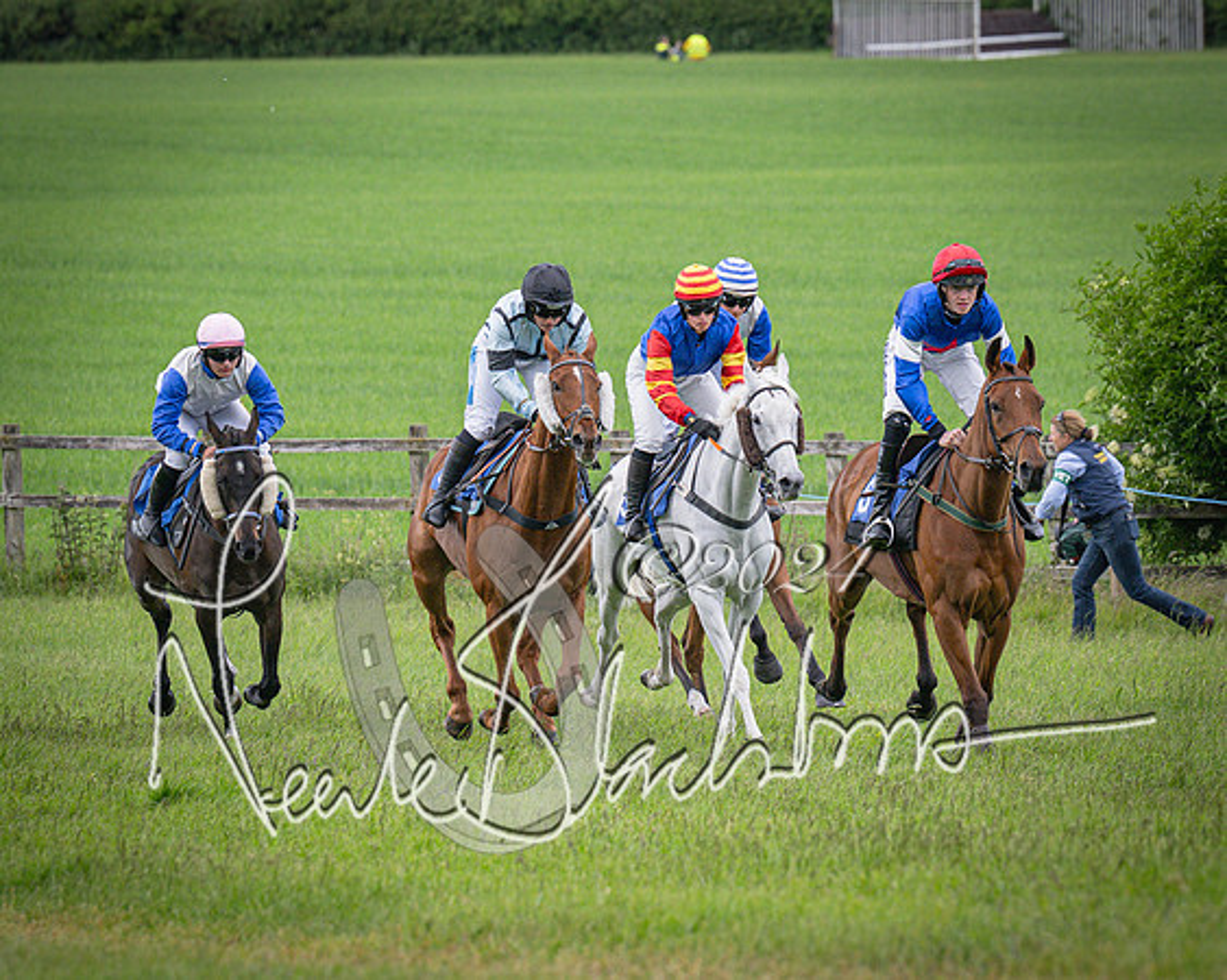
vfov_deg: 4.0
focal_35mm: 392
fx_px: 14219
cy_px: 466
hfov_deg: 4.9
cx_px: 529
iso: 400
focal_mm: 160
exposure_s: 1/1600
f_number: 4
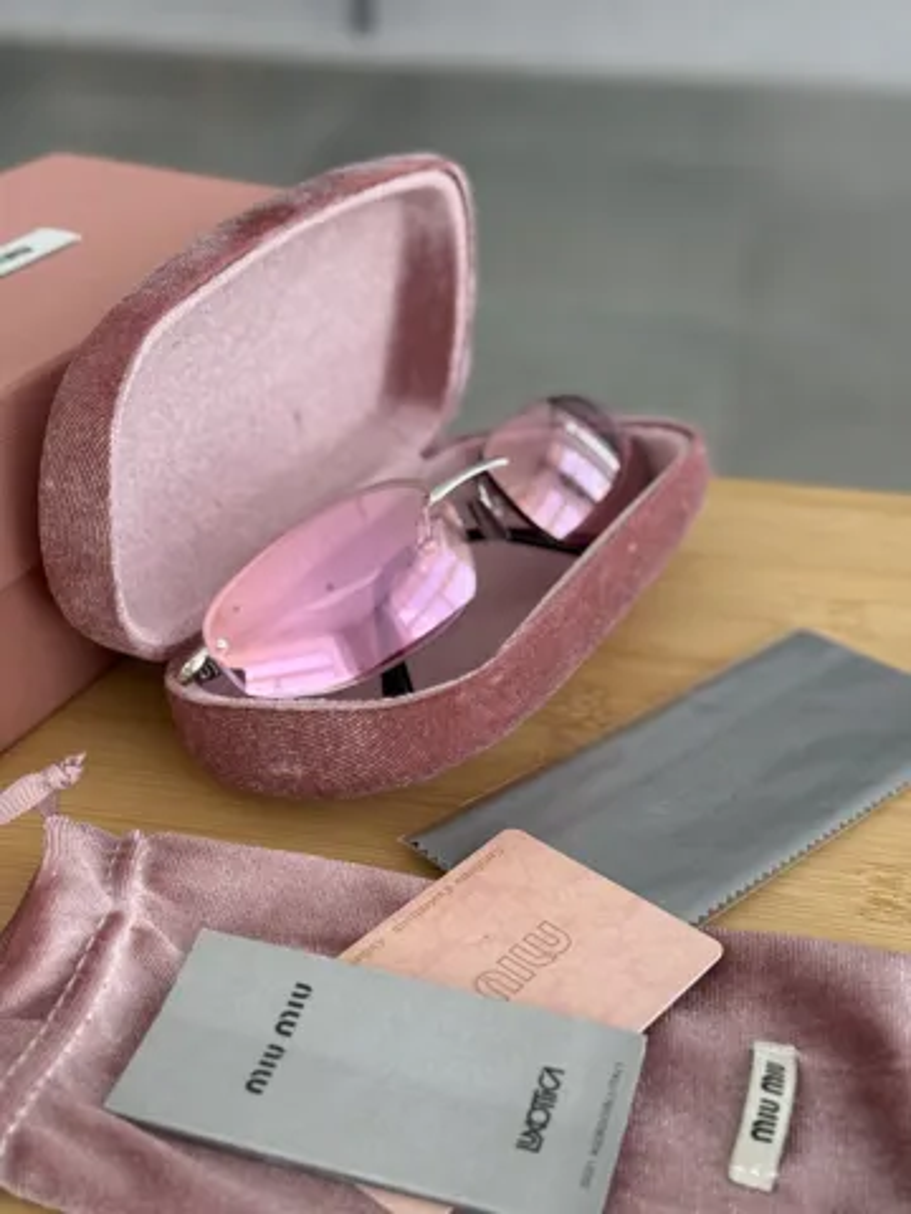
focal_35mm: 48
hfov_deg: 30.3
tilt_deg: -29.6
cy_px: 607
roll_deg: -1.4
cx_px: 456
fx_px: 1684
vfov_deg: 39.7
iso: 64
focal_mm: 6.76
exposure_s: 1/413
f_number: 1.78
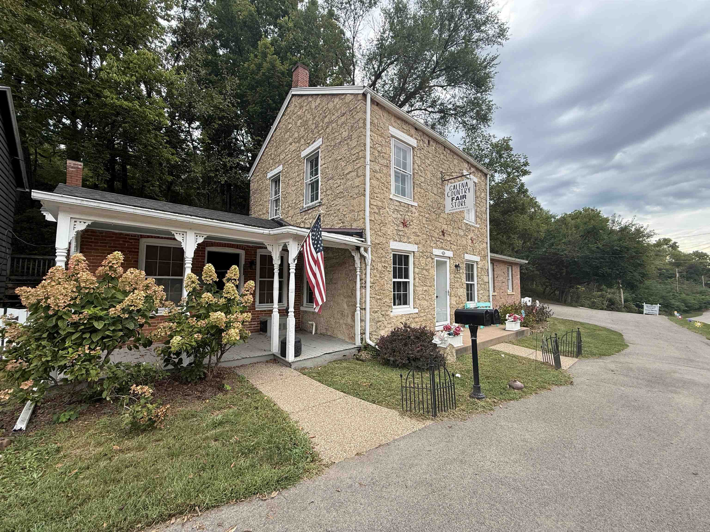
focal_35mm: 14
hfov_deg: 102.1
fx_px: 287
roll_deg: +0.0
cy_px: 266
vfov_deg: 85.7
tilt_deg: +4.4
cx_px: 355
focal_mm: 2.22
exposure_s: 1/229
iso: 50
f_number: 2.2
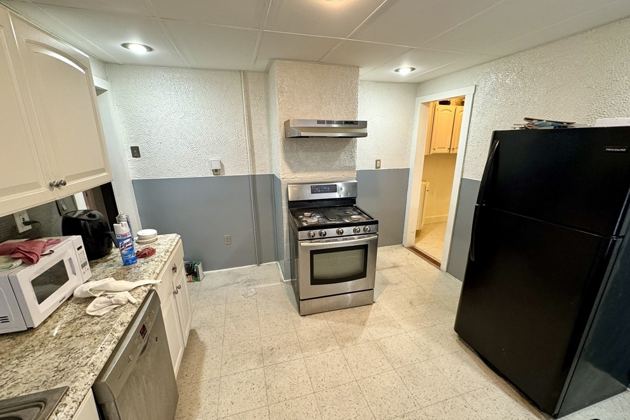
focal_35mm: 15
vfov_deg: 77.3
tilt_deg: -16.4
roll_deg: -0.5
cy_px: 220
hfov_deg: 100.4
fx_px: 263
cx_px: 321
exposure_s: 1/60
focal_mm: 2.22
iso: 250
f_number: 2.2
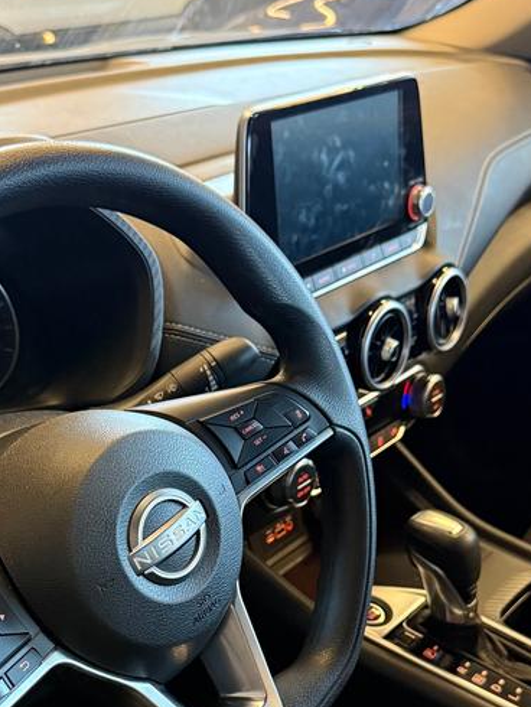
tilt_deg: -33.0
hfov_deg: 30.9
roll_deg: -0.5
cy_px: 509
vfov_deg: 39.6
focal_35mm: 47
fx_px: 960
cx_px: 240
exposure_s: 1/51
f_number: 1.78
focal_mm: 6.76
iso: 800
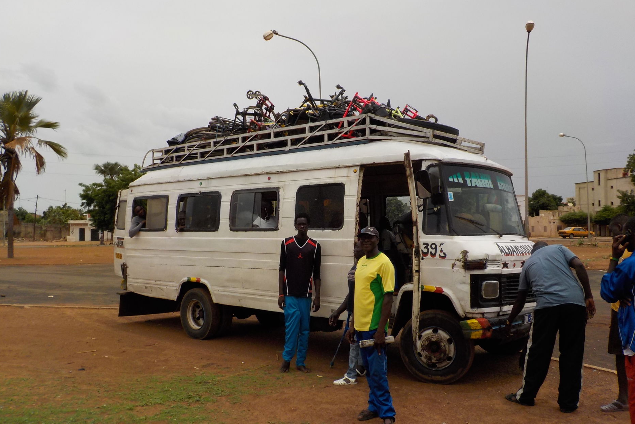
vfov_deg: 41.1
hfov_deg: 58.7
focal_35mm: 32
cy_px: 217
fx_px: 564
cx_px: 316
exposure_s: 1/1600
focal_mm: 4.1
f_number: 3.3
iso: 125
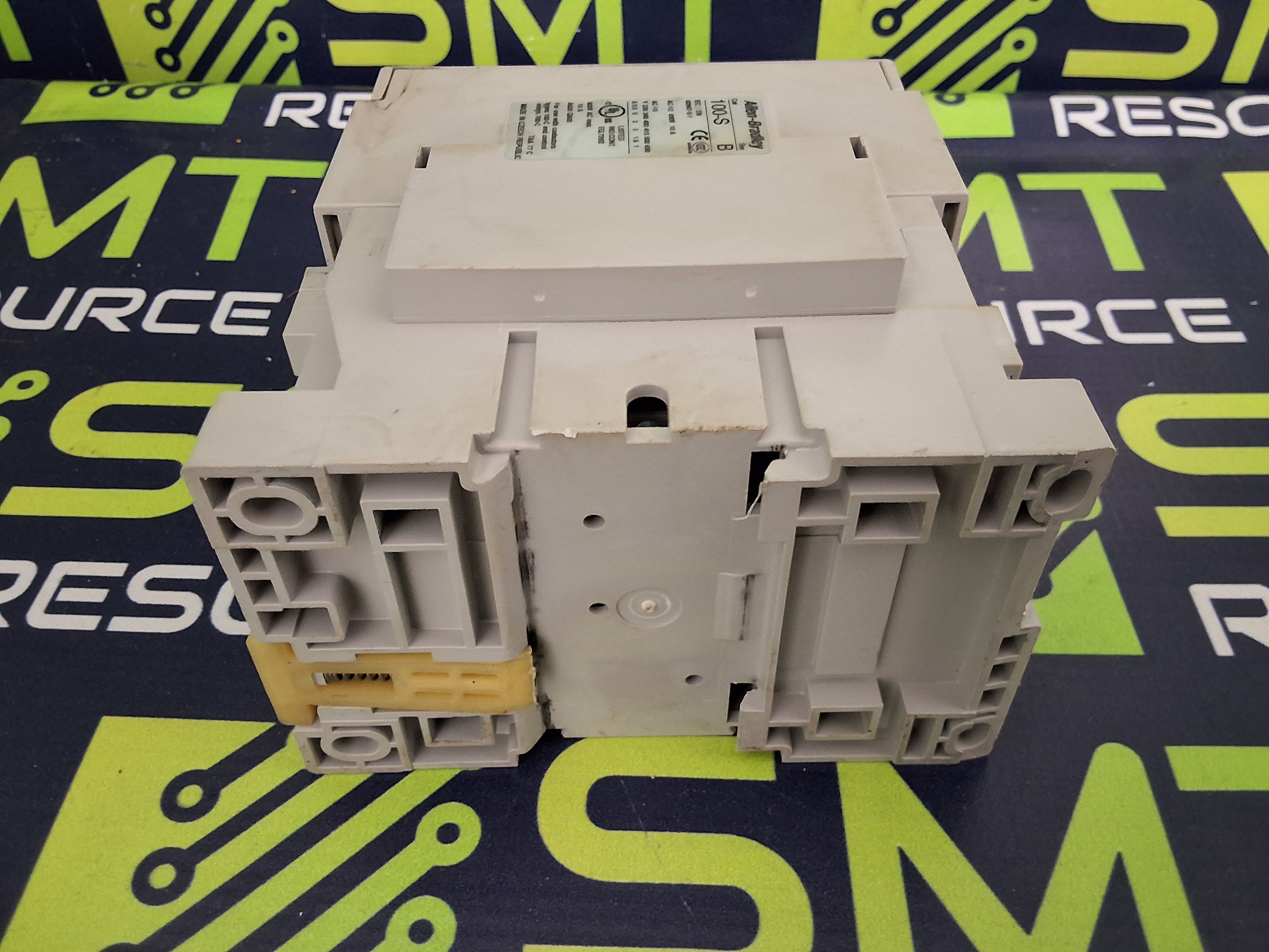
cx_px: 634
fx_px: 1026
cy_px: 476
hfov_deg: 63.4
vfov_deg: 49.7
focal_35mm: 28
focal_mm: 2.91
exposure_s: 1/20
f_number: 1.9
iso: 320
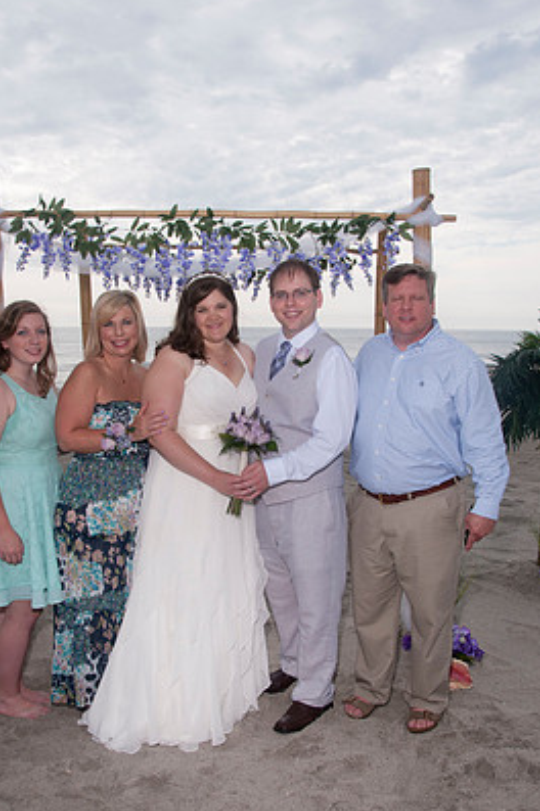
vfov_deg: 55.7
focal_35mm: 34
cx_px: 238
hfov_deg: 38.8
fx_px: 766
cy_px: 445
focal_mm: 20
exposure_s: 1/250
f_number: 9
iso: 100
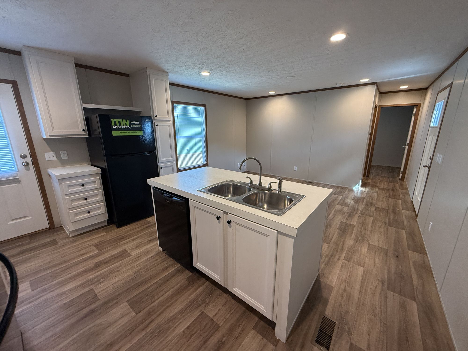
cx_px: 234
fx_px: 189
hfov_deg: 102.1
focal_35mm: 14
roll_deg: -0.1
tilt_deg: -13.7
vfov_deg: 85.7
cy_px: 176
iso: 250
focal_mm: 2.22
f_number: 2.2
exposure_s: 1/120
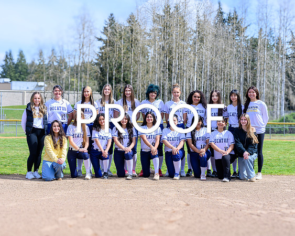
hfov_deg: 27.7
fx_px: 598
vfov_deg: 22.3
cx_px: 144
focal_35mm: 69
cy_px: 98
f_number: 6.3
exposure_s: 1/250
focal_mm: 50
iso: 100
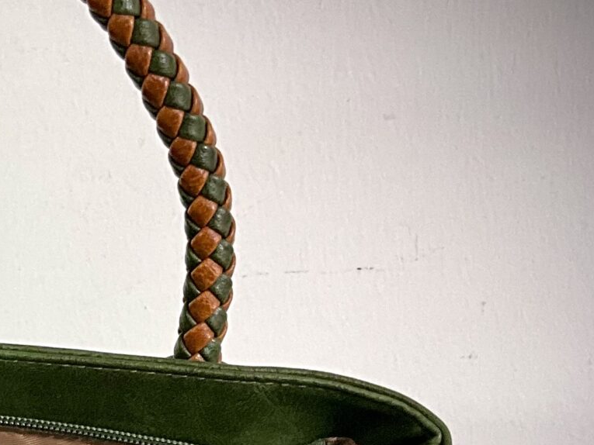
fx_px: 1665
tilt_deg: -34.6
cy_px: 645
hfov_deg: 18.8
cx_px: -168
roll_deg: +1.6
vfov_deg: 14.3
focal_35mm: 97
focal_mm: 3
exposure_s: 1/50
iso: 64
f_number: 1.8
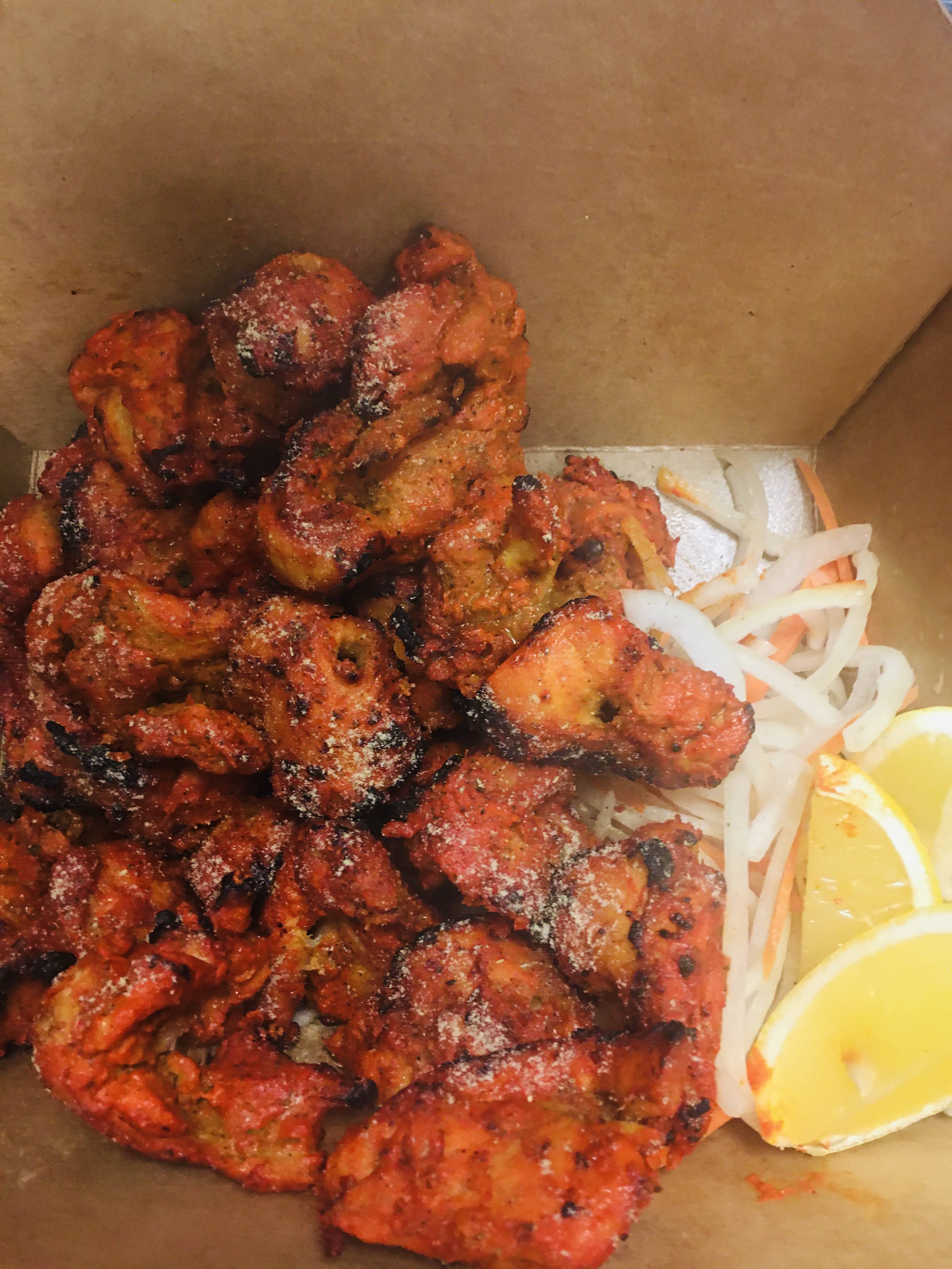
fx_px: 1063
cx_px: 476
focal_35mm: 29
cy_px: 634
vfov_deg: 61.7
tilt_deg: -78.3
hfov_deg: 48.2
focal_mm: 4.15
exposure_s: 1/10
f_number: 2.2
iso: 80
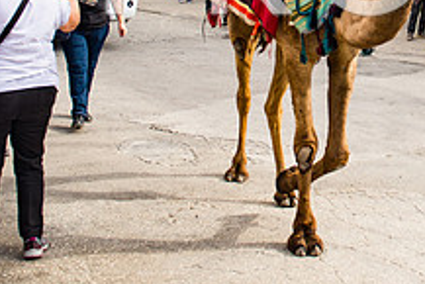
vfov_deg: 20.2
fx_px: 756
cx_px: 386
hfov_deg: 30.0
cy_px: -40
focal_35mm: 64
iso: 200
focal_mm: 24
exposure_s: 1/1600
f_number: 2.8
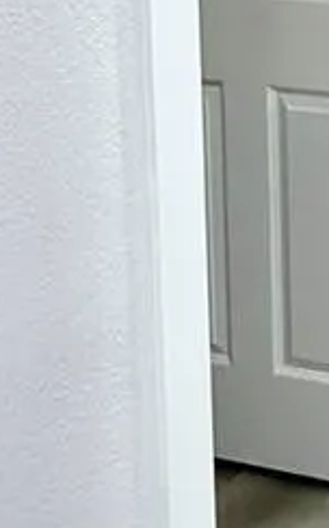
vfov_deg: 26.1
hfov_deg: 14.2
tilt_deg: -6.1
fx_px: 1050
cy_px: -54
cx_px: 699
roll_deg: -1.5
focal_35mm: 73
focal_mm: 2.22
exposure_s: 1/120
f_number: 2.2
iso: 125
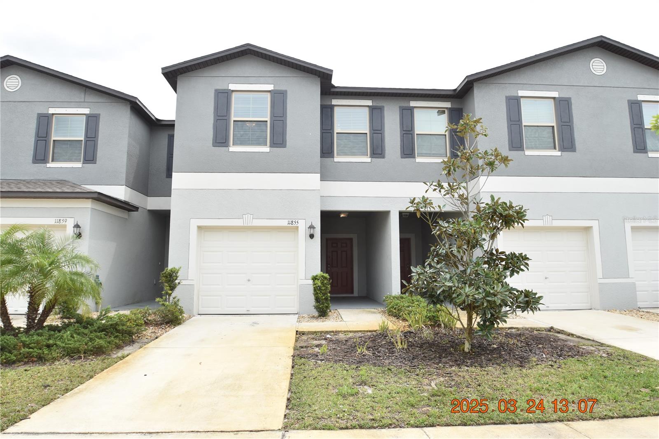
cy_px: 220
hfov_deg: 81.2
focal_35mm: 21
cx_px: 330
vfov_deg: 59.5
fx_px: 384
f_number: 9
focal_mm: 14
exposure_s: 1/320
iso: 200
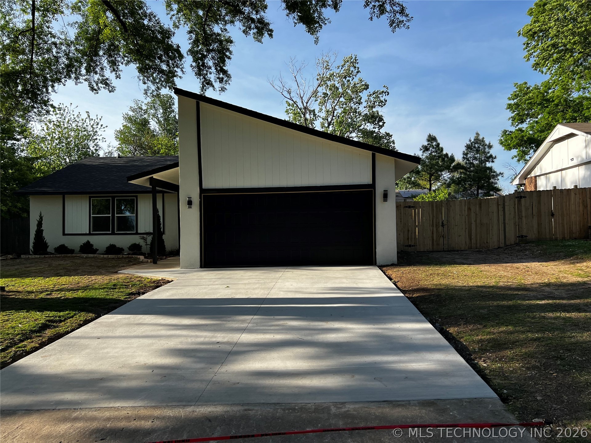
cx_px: 296
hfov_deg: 67.3
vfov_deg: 53.1
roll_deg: +0.2
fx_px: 444
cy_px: 222
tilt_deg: +0.0
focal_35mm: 26
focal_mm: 5.7
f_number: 1.5
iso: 50
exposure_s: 1/1972
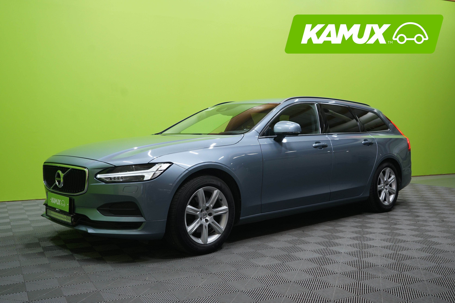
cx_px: 228
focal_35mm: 35
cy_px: 152
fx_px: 442
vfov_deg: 37.9
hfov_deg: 54.4
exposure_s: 1/25
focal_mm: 35
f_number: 5
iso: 640
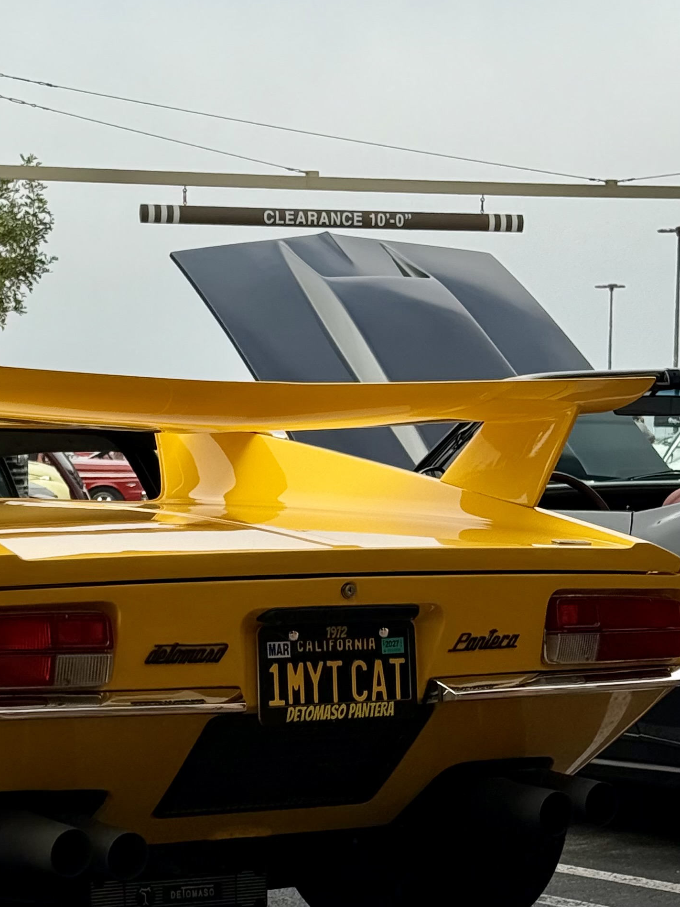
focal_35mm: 102
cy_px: 620
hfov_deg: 14.2
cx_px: -30
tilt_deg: -2.9
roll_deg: -0.2
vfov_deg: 19.2
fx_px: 2671
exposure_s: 1/1484
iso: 80
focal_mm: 6.76
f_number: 1.78
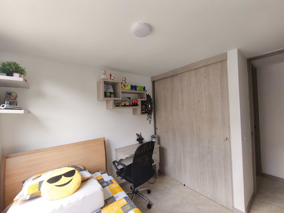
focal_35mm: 15
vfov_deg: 81.7
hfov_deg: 98.2
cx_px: 142
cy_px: 106
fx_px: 123
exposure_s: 1/120
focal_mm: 1.91
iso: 100
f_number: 2.2
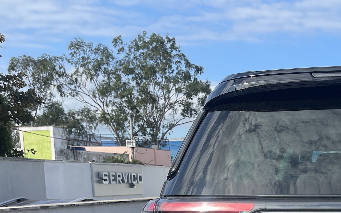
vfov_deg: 19.5
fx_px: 576
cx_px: 383
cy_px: 270
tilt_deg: -8.9
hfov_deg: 29.4
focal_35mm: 62
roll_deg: +0.8
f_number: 1.6
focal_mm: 5.1
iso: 32
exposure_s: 1/2336
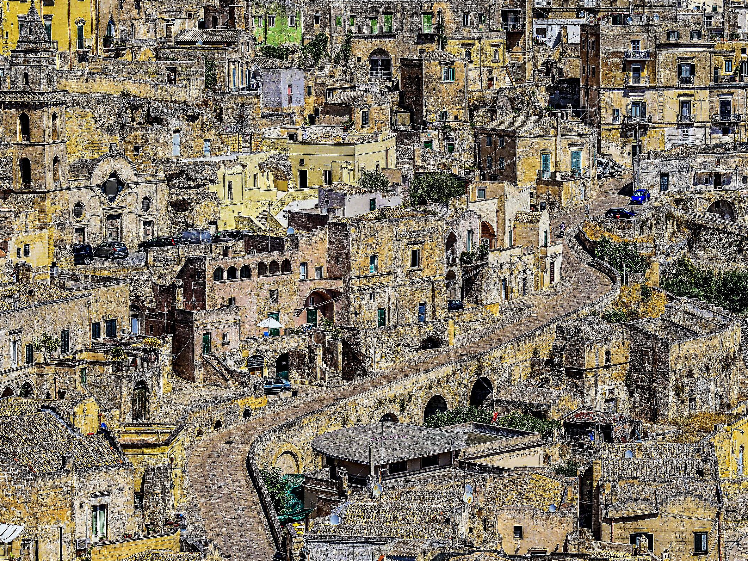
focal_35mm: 126
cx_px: 380
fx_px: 2723
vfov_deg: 11.8
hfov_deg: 15.6
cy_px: 280
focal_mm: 116
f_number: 10
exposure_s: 1/640
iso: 200
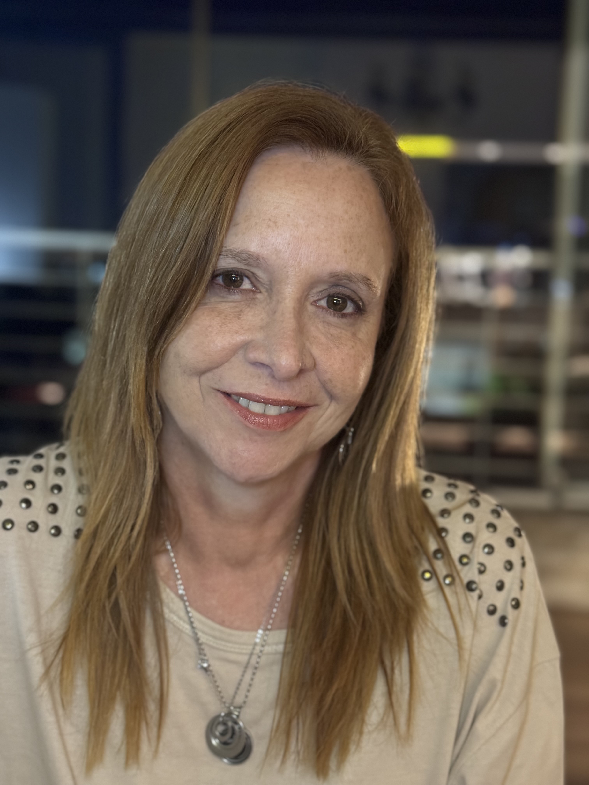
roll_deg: -2.2
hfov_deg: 30.3
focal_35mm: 48
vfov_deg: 39.7
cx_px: 294
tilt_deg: -7.0
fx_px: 1089
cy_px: 392
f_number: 1.78
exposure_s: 1/25
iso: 640
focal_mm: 6.76
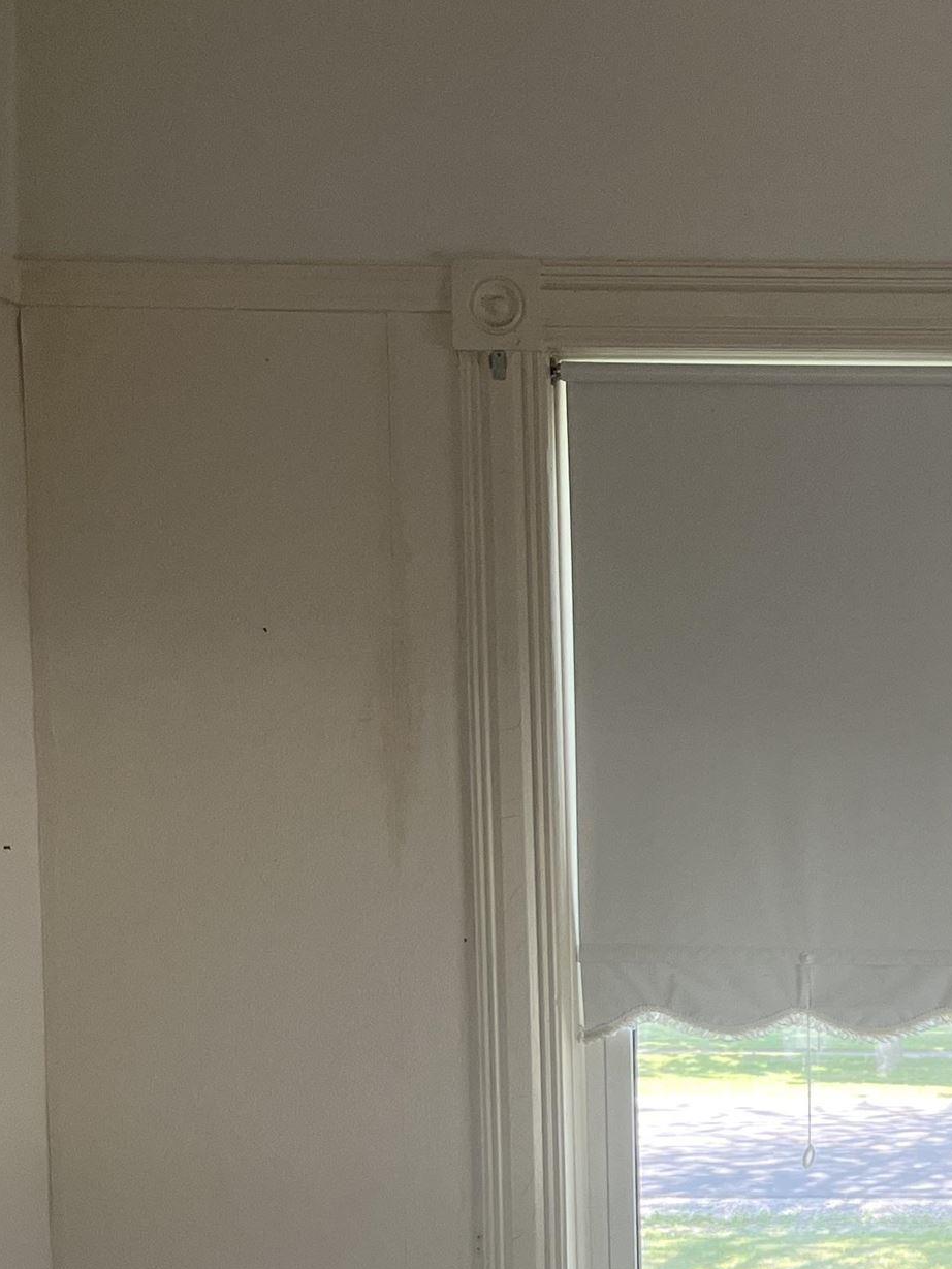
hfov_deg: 20.6
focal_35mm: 65
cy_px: 1066
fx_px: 2383
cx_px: 1238
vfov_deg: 29.0
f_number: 1.6
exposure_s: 1/89
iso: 125
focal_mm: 5.1
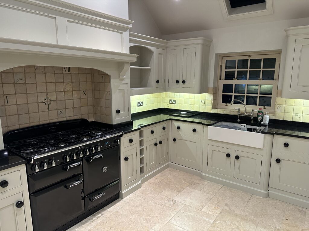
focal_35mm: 24
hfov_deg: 71.6
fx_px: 214
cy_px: 116
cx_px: 154
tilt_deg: -10.2
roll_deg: +0.2
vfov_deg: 56.8
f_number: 1.78
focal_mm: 6.86
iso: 200
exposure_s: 1/50
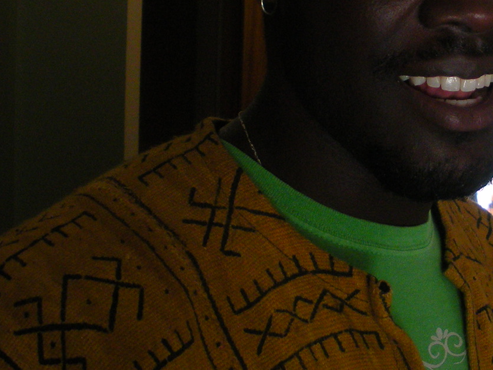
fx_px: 1253
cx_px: 443
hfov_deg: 21.8
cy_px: 83
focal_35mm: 88
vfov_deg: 16.7
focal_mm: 6.3
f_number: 3.5
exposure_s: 1/60
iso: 164
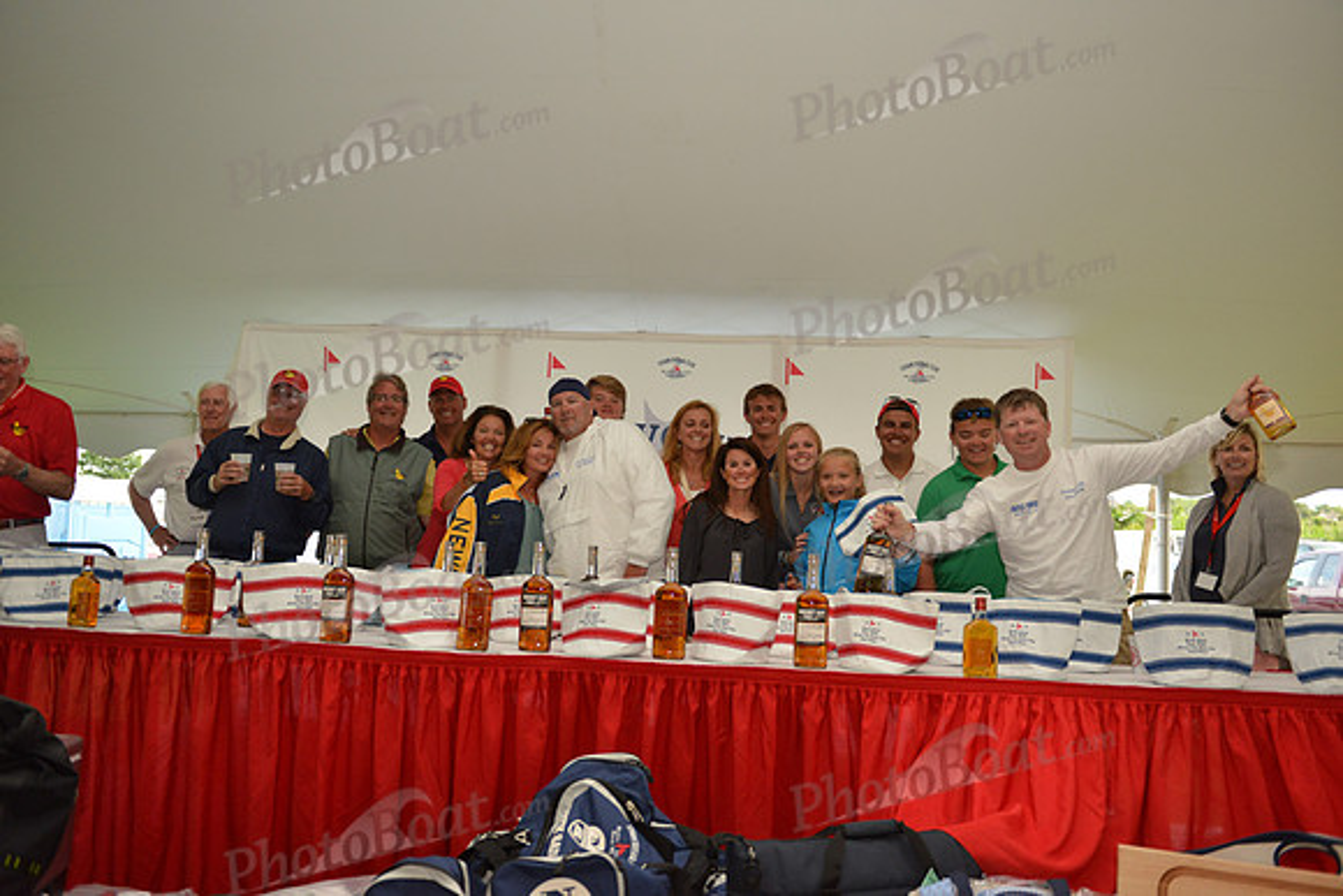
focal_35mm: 29
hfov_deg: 63.6
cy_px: 448
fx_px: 1082
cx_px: 672
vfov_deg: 45.0
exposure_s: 1/800
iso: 1600
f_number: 2.8
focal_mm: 29
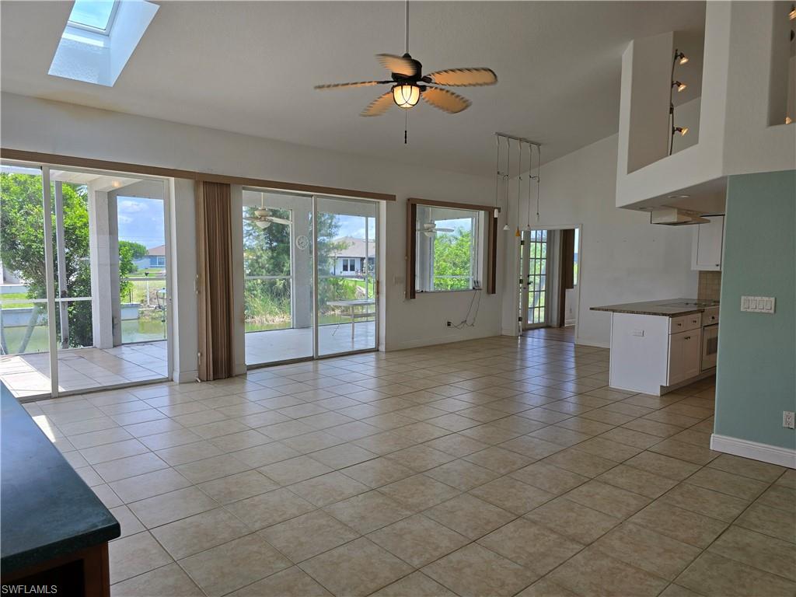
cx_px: 398
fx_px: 529
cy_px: 298
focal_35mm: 23
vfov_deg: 58.9
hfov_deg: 73.9
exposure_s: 1/120
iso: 16
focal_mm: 6.3
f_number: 1.7
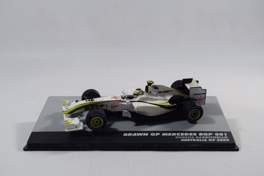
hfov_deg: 36.9
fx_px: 396
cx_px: 132
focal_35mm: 54
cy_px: 88
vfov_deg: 25.1
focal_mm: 36
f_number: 8
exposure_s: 1/60
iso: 400
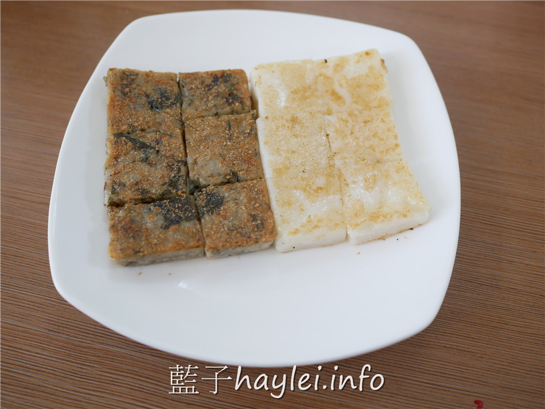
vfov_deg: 46.8
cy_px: 204
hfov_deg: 60.0
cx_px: 272
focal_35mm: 30
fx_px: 472
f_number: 2
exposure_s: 1/125
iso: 200
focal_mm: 15
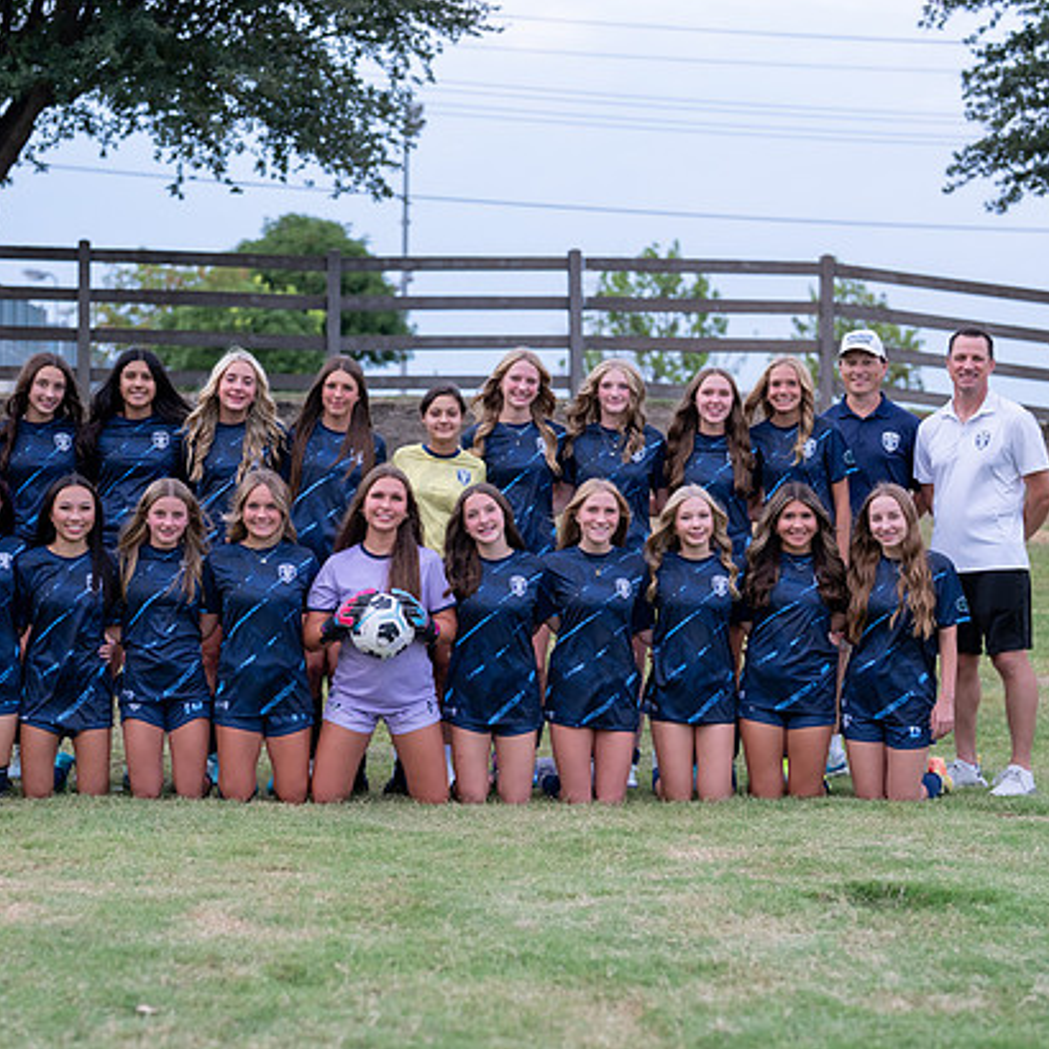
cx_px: 438
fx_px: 2366
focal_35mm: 69
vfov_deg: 25.0
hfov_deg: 25.0
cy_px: 554
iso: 800
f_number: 2.2
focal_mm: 50
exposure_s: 1/640
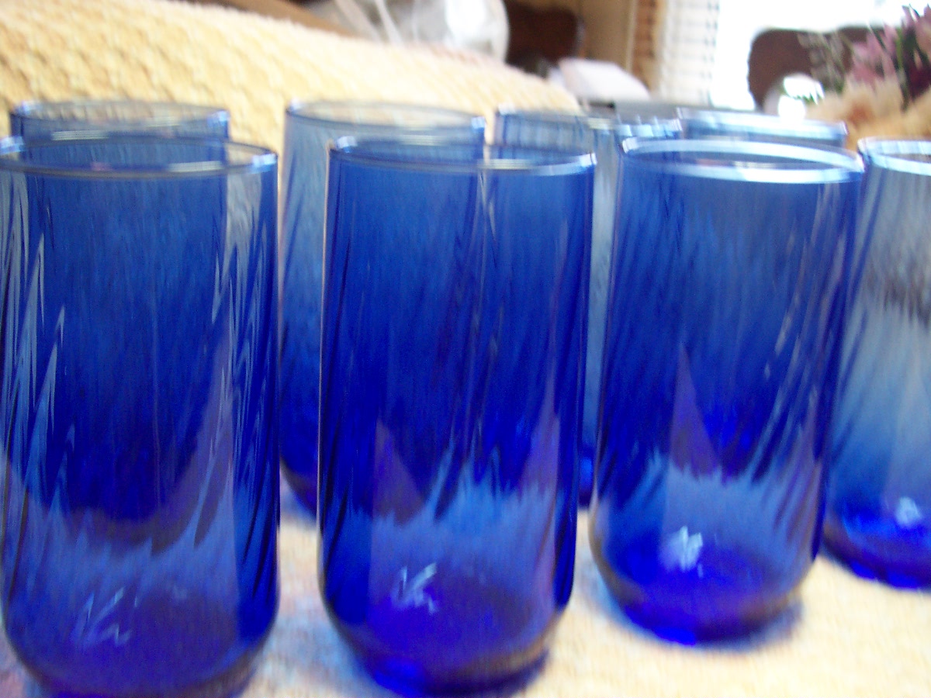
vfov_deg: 38.7
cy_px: 349
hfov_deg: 50.1
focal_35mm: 37
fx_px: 995
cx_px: 466
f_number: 2.8
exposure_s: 1/30
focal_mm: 5.6
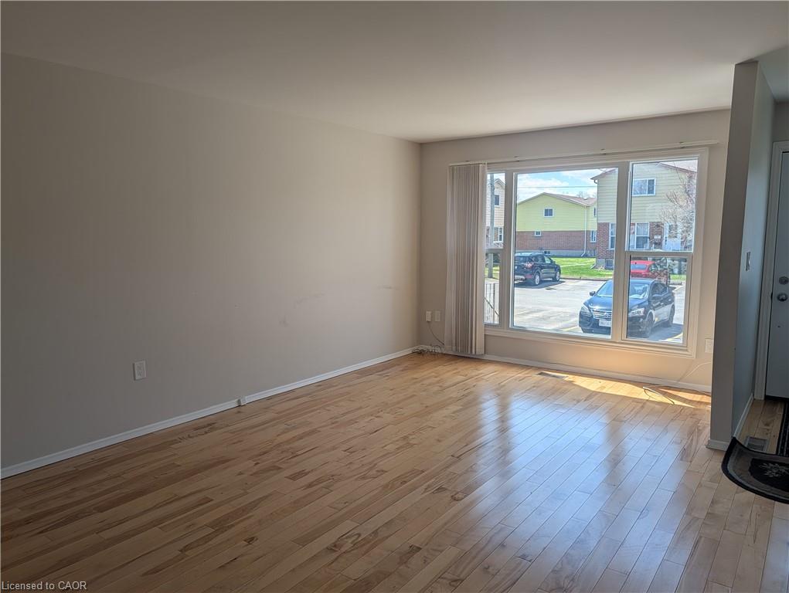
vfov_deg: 56.9
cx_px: 394
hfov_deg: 71.5
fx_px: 548
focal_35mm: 24
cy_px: 296
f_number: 1.68
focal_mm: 6.9
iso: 17
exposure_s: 1/448
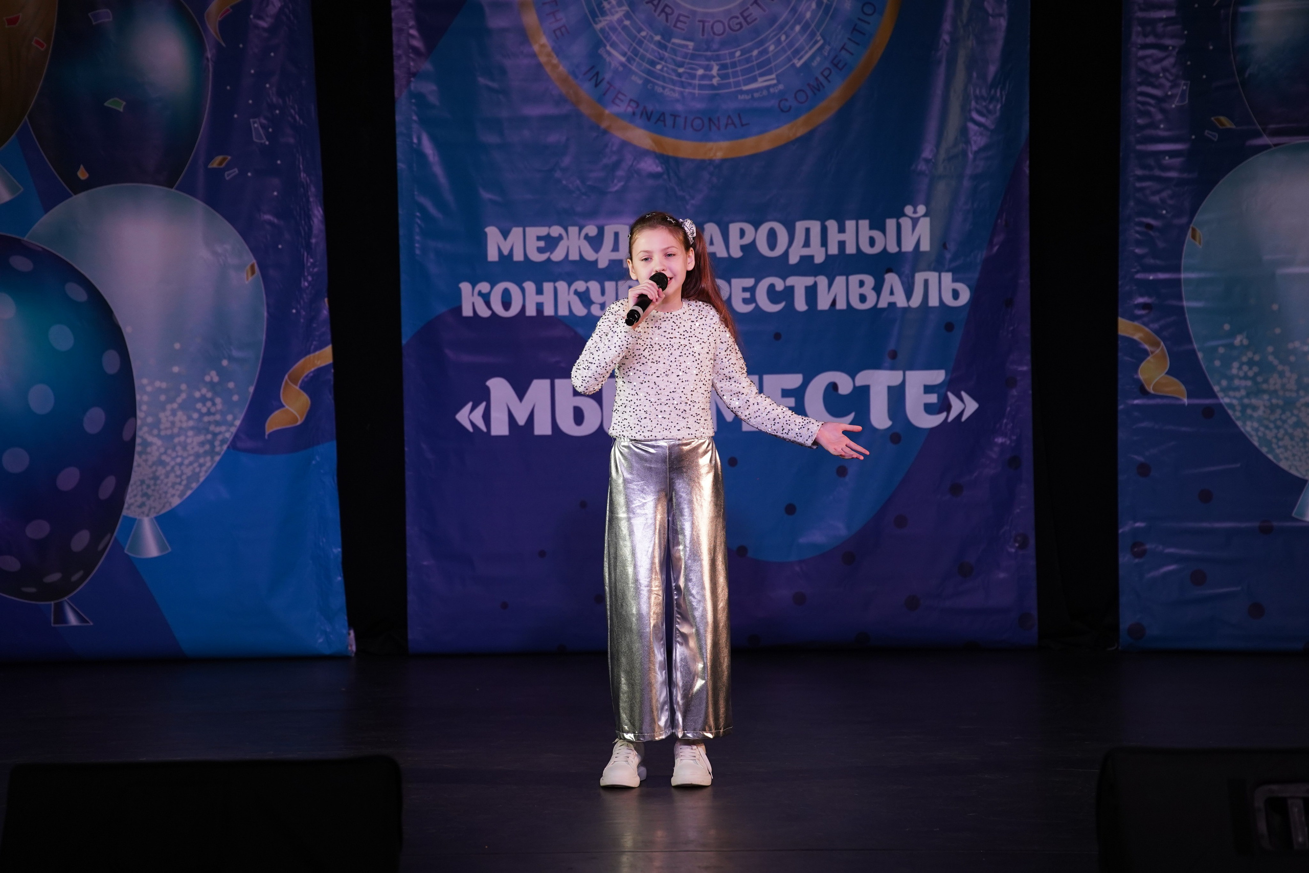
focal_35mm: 150
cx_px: 654
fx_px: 5454
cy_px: 436
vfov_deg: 9.1
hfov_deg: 13.7
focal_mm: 150
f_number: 4
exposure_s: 1/400
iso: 1600
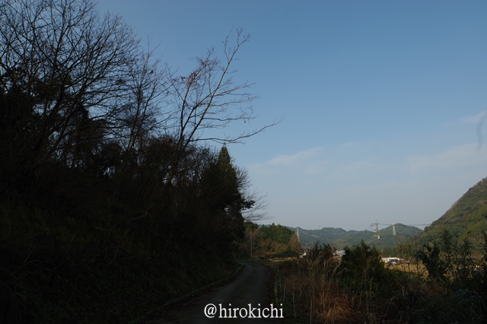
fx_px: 297
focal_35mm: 22
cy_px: 162
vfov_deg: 57.2
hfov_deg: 78.6
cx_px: 244
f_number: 8
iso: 100
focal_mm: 15
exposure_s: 1/160
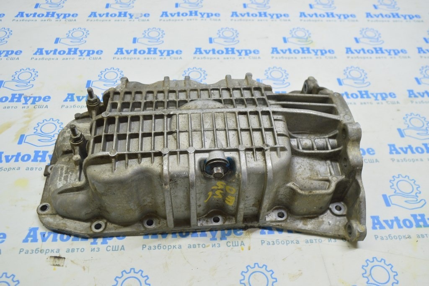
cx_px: 214
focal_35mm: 33
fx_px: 393
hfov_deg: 57.3
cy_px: 143
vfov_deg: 39.9
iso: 400
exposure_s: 1/20
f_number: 5.6
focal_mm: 22
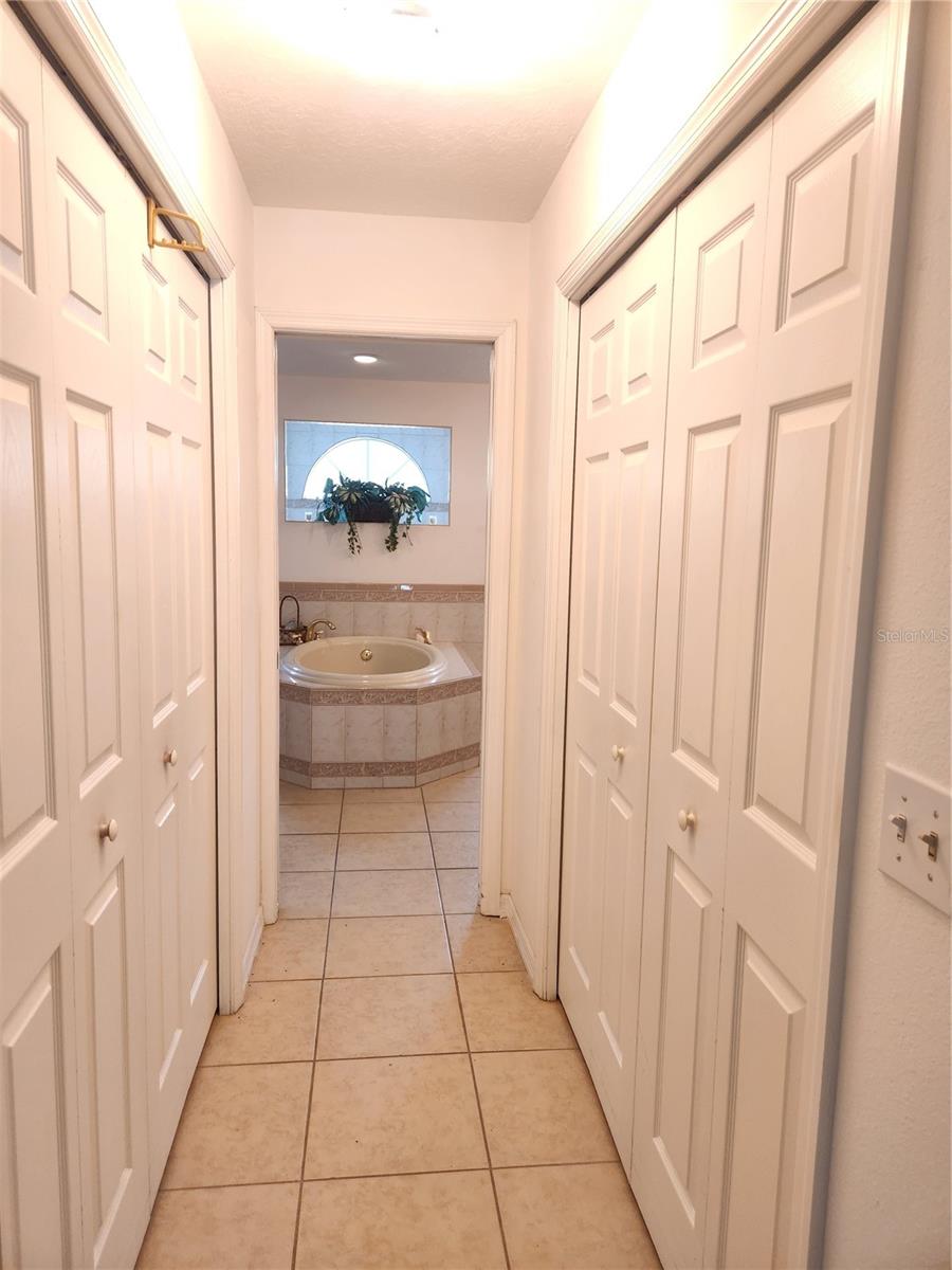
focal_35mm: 23
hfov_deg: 58.9
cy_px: 635
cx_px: 476
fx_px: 843
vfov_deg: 73.9
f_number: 1.8
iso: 200
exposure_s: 1/120
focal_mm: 5.4
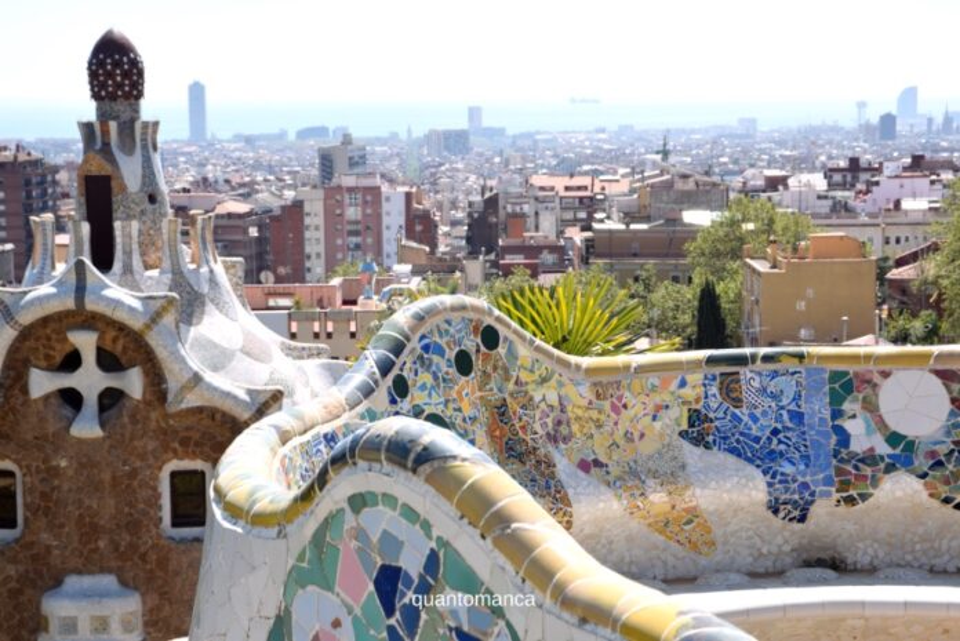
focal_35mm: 78
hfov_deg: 26.0
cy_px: 320
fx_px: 2081
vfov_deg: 17.5
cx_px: 480
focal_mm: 52
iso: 200
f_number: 9.5
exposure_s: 1/350
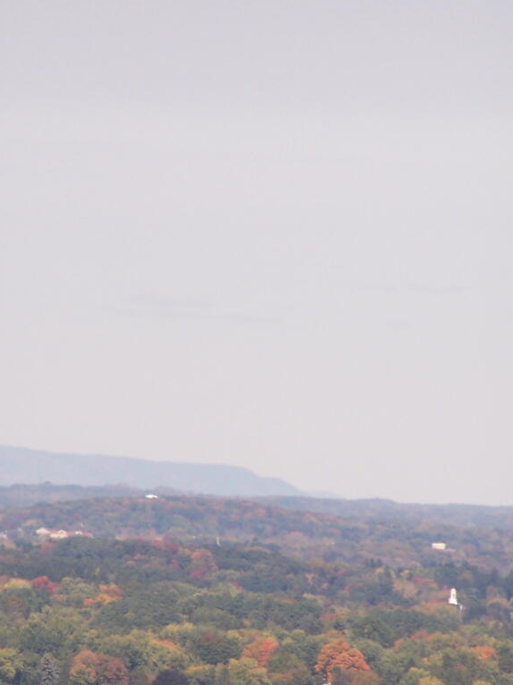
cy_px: 559
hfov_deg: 2.2
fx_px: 13302
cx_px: 244
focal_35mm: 673
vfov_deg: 2.9
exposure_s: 1/400
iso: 100
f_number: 3.7
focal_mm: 63
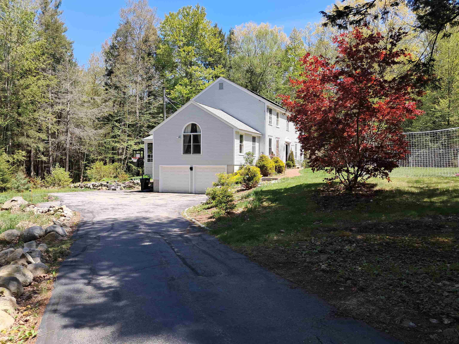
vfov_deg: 51.4
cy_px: 172
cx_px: 230
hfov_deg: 65.3
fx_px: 358
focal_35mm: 27
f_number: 1.8
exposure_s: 1/287
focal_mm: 4
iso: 50
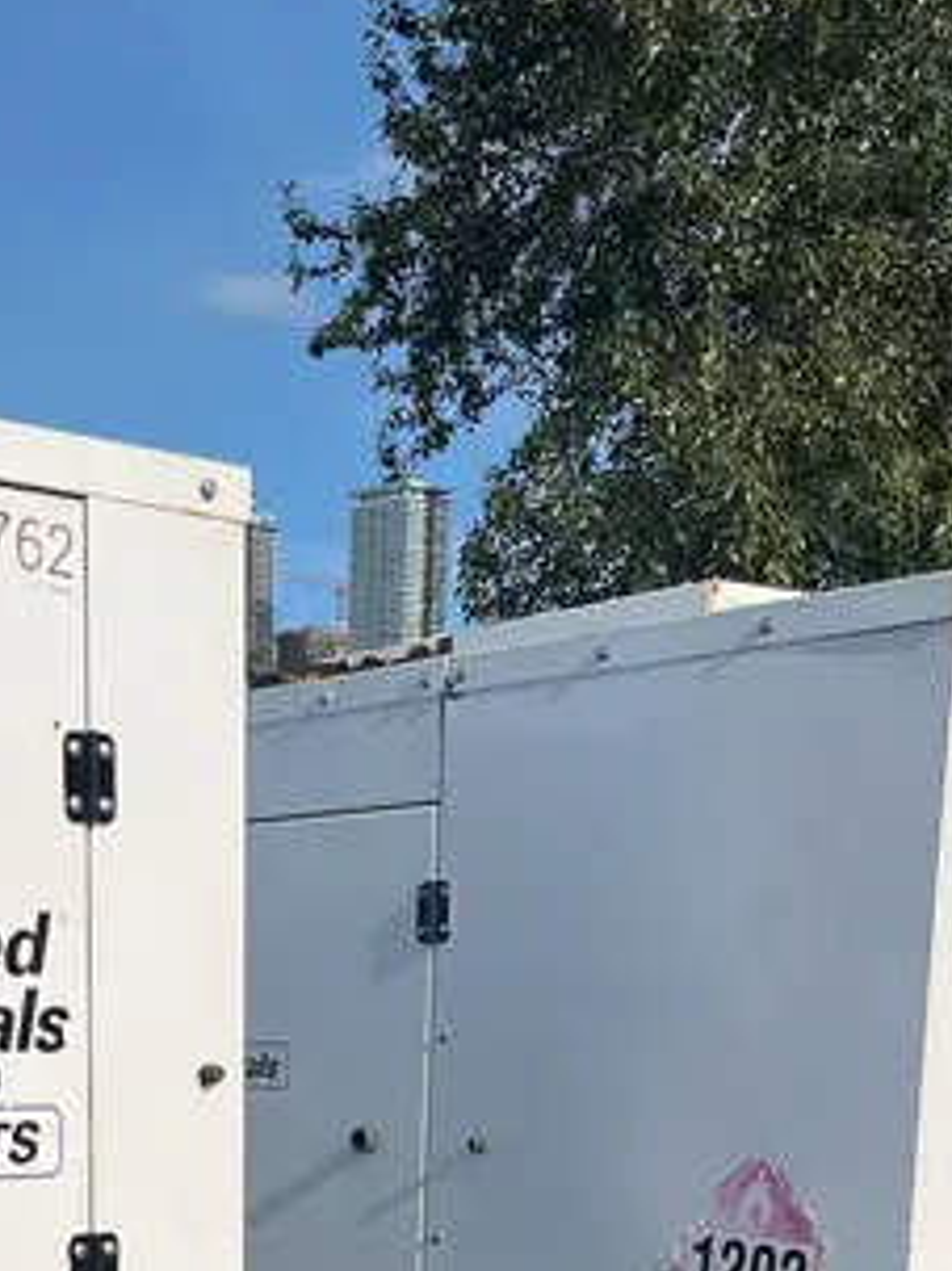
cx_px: -67
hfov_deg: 22.1
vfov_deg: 27.9
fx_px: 2312
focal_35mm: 63
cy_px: 1416
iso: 50
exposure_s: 1/7874
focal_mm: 5.1
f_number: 1.6
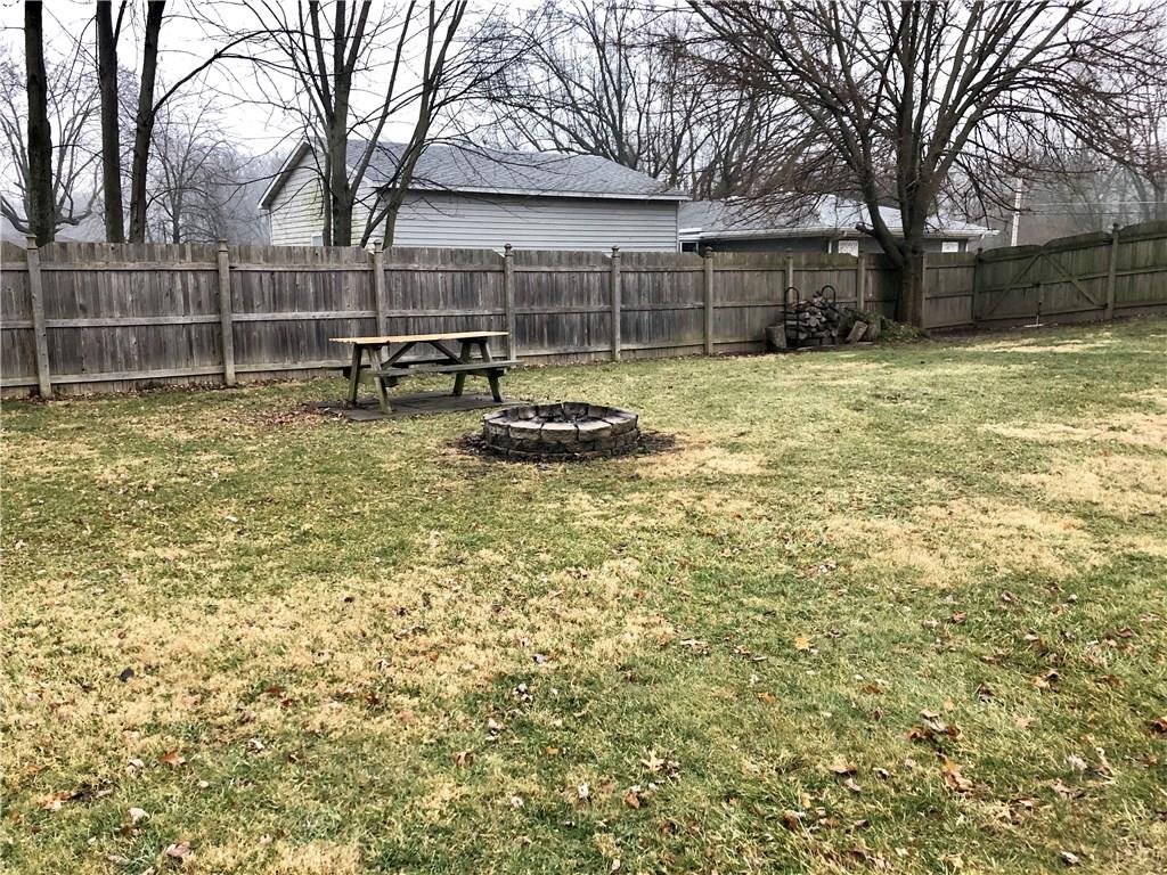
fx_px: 944
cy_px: 438
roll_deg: +0.6
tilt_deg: -10.9
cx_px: 584
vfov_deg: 49.7
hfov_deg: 63.4
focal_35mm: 28
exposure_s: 1/15
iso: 64
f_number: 1.8
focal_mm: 3.99
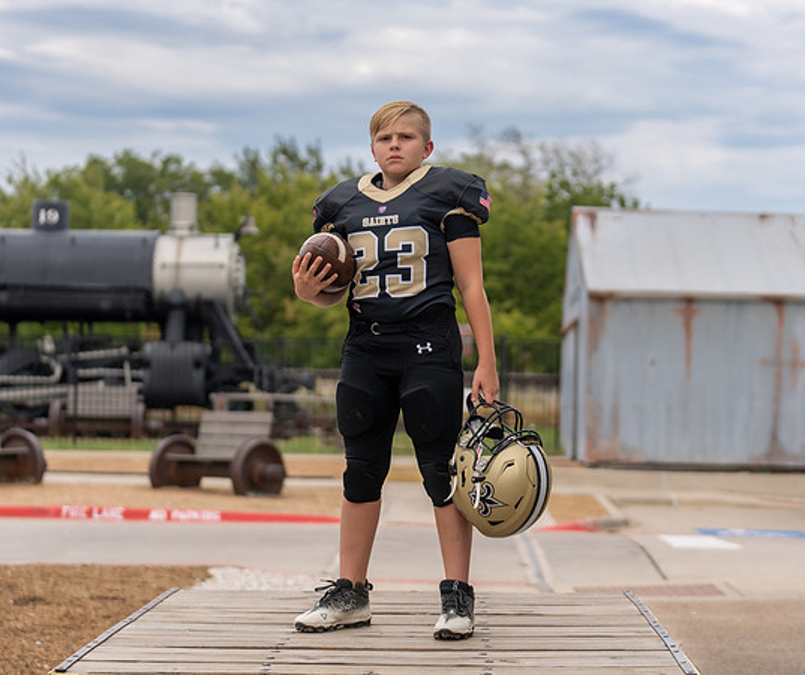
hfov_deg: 21.5
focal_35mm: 87
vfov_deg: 18.1
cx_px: 427
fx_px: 2118
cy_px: 314
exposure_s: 1/400
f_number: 2.8
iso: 100
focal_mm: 70
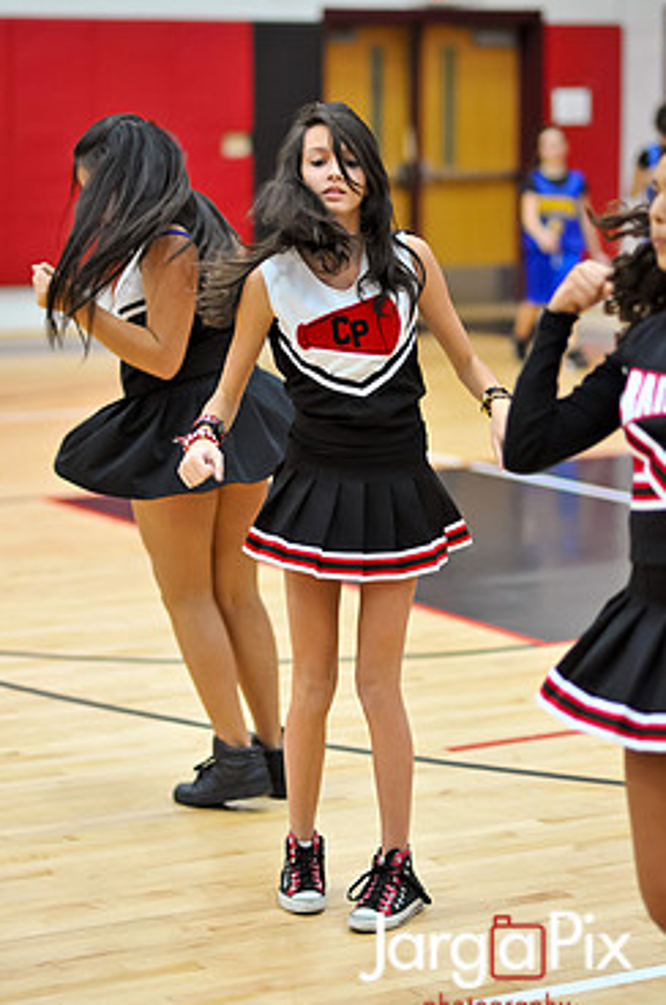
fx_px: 2897
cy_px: 442
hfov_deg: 13.1
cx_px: 318
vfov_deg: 19.7
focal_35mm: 104
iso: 2200
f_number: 2
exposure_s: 1/500
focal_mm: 85
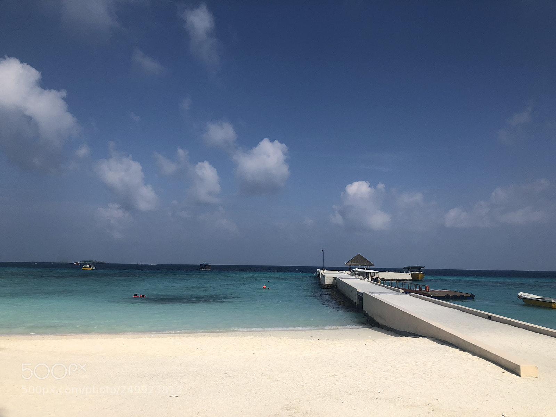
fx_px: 450
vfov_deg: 49.7
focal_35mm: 28
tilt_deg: +6.1
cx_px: 278
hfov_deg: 63.4
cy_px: 208
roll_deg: -0.5
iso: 25
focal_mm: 4
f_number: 1.8
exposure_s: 1/4000
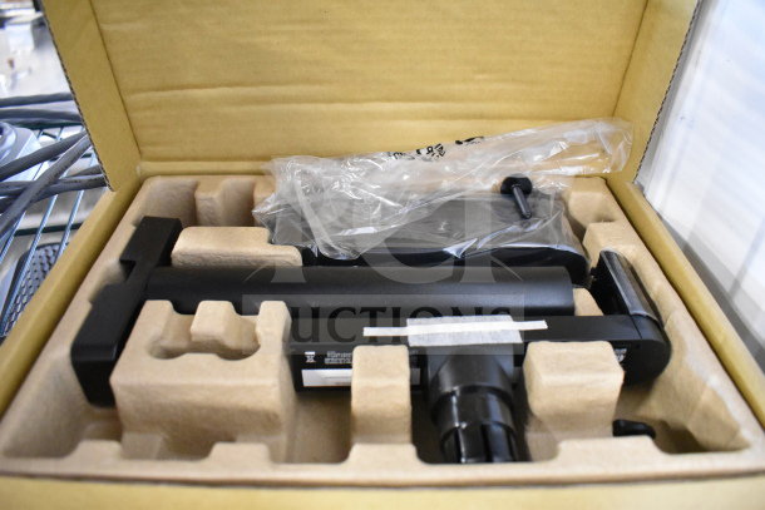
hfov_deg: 67.4
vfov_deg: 48.0
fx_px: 574
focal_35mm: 27
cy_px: 255
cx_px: 382
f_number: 3.5
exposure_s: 1/30
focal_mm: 18
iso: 7200
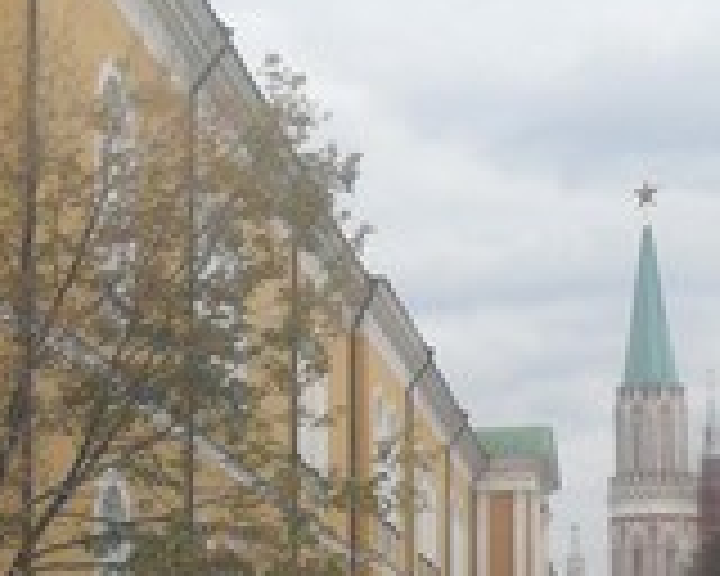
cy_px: 565
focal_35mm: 116
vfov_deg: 13.1
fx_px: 2472
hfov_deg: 16.3
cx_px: 702
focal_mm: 6.3
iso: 80
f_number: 8.3
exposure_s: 1/90
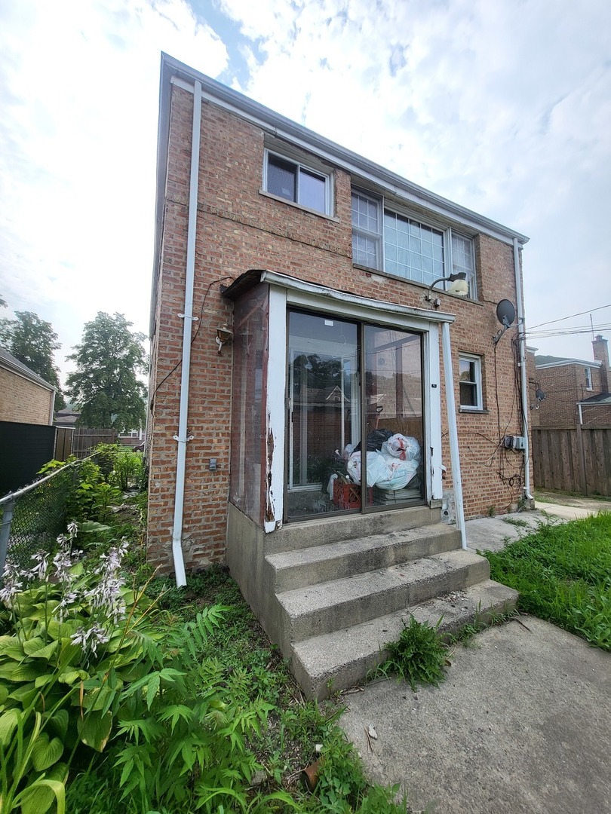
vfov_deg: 106.2
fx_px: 306
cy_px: 407
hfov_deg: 89.9
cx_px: 306
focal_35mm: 13
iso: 32
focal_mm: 1.74
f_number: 2.2
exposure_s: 1/973
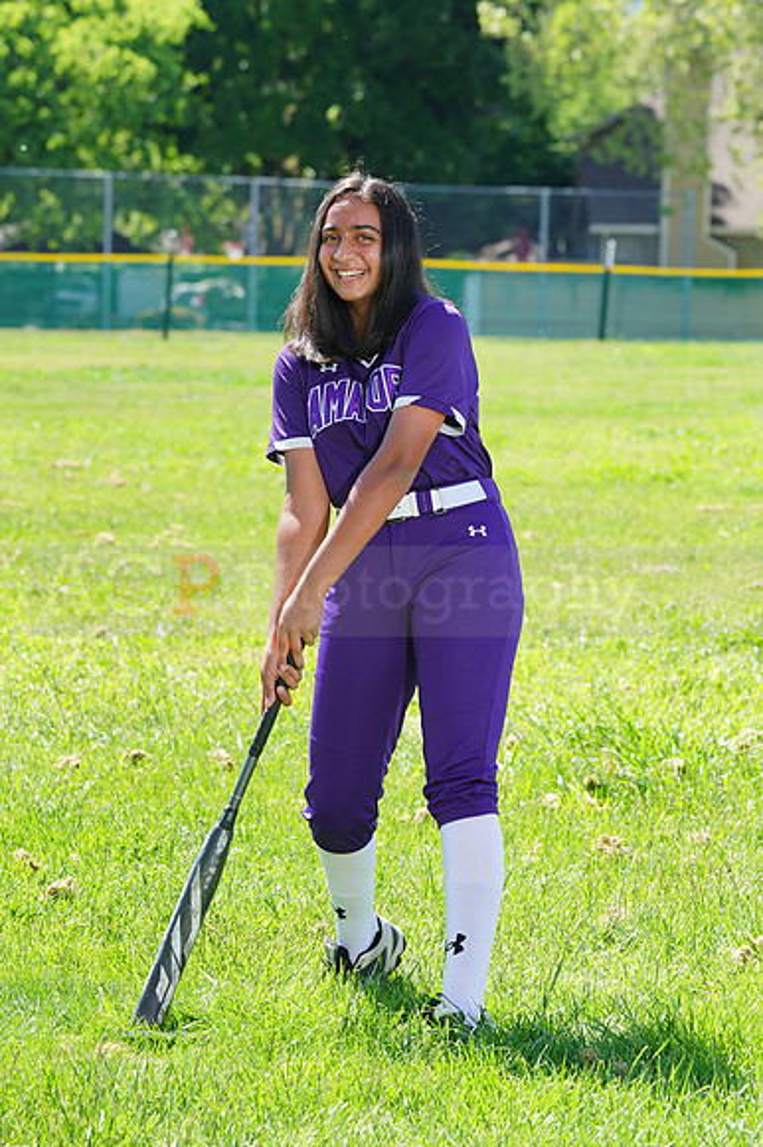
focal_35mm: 177
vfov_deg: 11.6
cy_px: 574
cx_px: 382
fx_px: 5633
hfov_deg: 7.7
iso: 200
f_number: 10
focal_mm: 177
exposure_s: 1/125
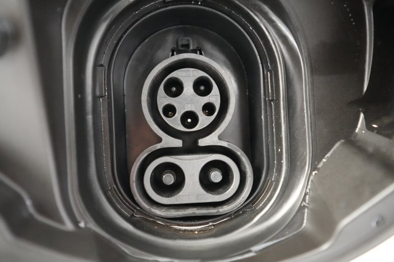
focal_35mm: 27
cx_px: 197
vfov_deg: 47.9
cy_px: 131
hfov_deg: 67.4
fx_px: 295
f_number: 2.8
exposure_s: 1/30
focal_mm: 27
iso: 12800
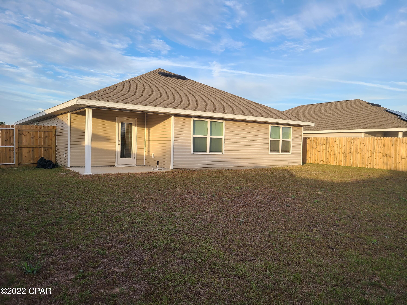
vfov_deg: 53.1
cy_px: 152
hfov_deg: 67.3
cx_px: 204
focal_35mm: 26
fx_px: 306
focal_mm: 5.4
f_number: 1.8
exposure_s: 1/619
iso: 40
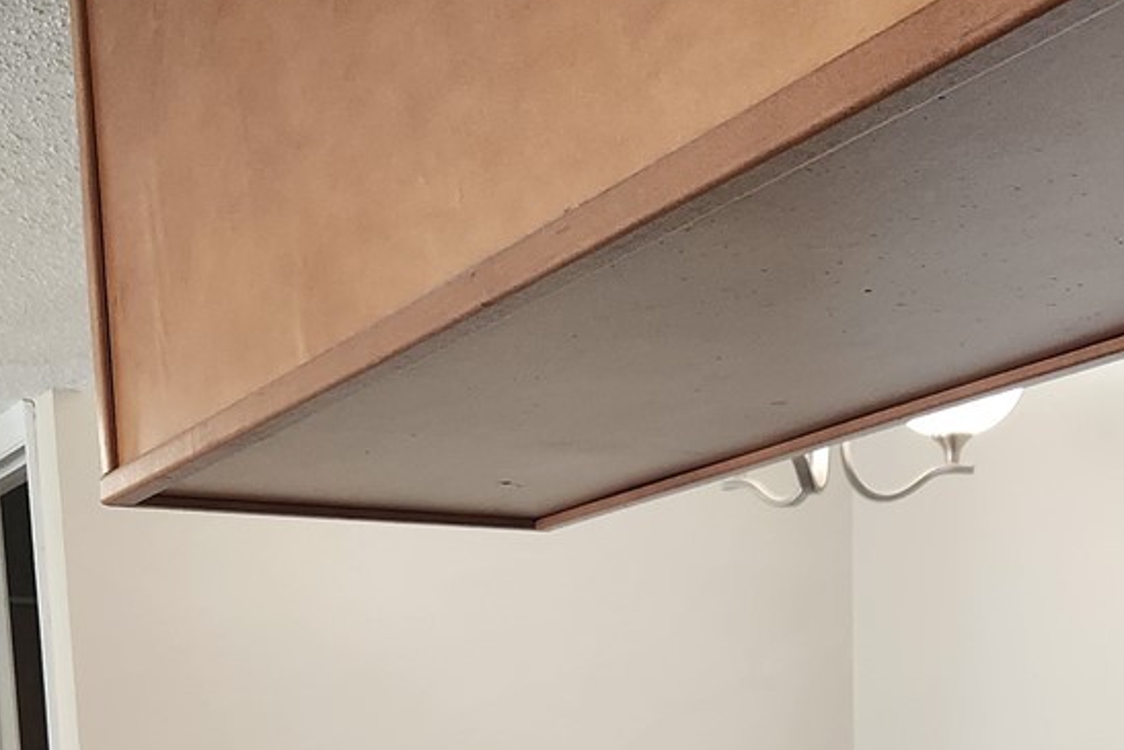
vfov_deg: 17.3
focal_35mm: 70
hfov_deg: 28.6
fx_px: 2186
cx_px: 760
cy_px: 1171
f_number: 1.8
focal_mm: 5.4
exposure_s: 1/120
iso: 250
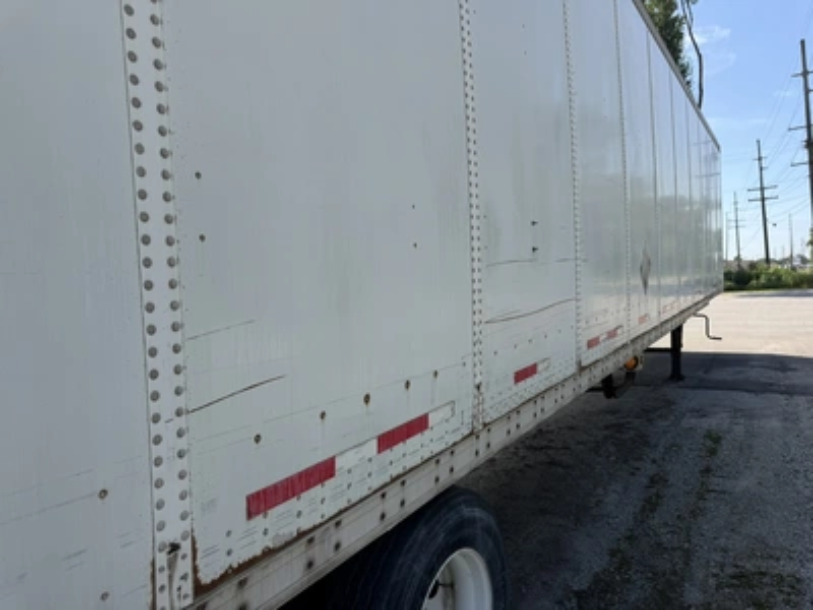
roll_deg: +0.7
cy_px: 305
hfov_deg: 71.6
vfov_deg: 56.8
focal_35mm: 24
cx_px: 406
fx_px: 564
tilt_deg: -2.7
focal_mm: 6.76
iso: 80
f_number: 1.78
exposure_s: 1/2053
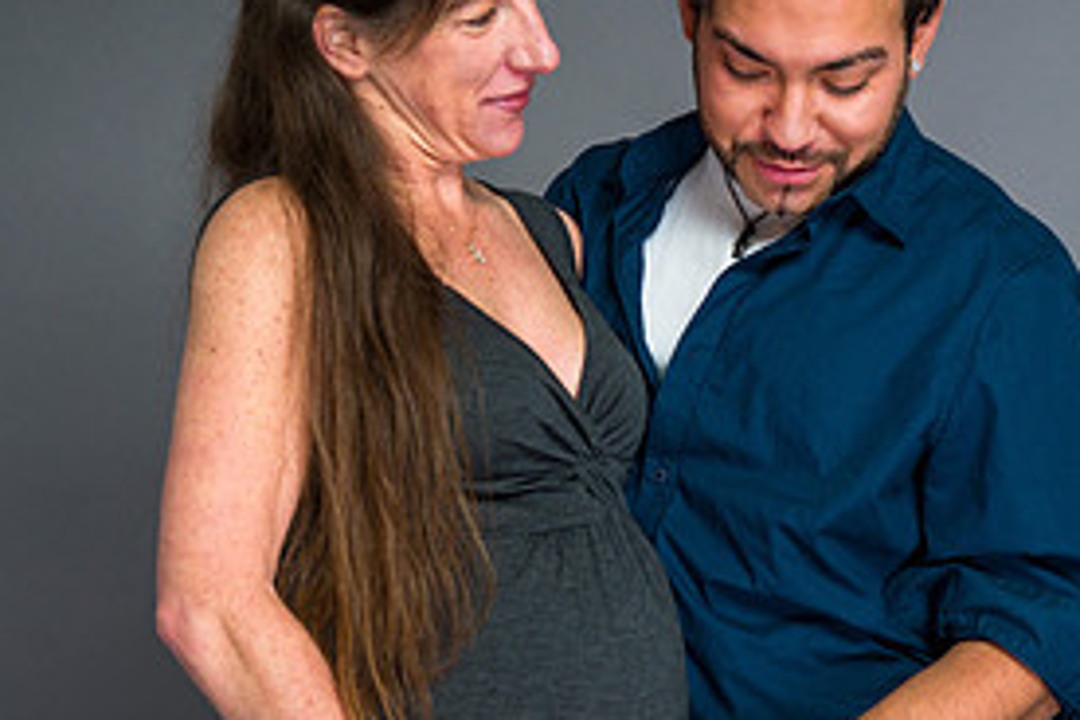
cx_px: 661
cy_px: 481
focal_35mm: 82
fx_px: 2460
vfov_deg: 16.6
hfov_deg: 24.7
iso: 200
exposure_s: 1/125
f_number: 6.3
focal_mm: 39
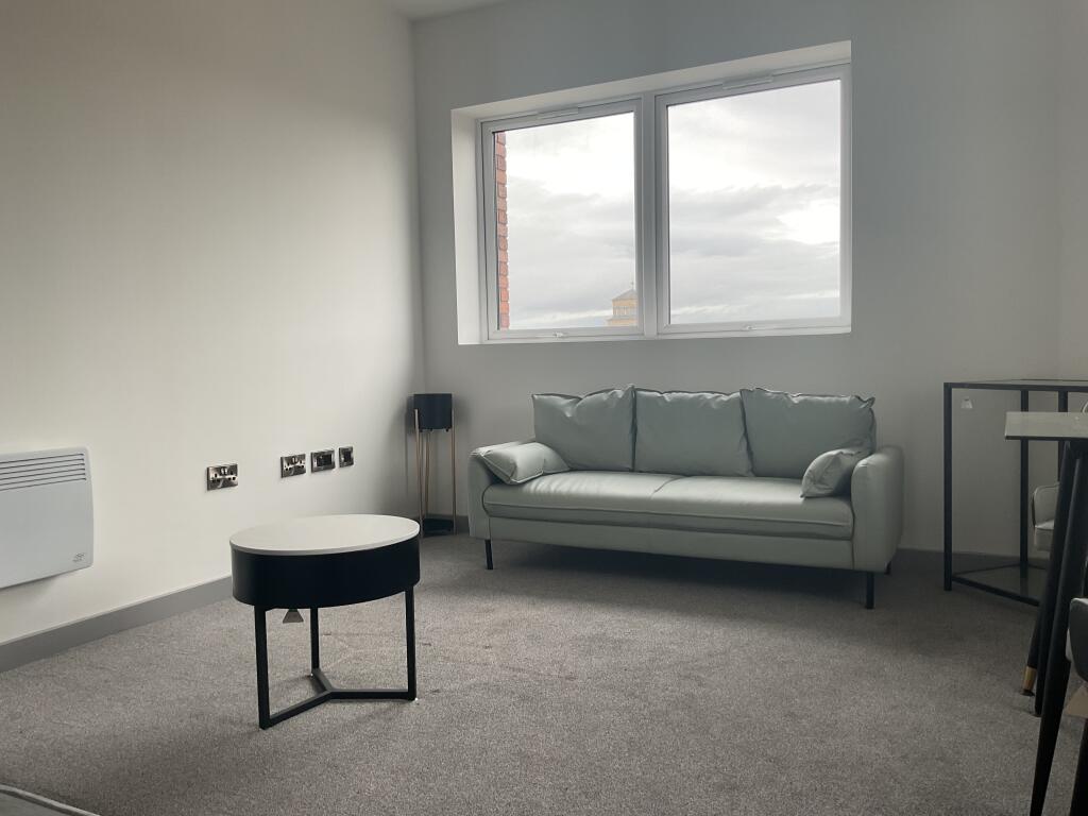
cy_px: 408
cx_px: 544
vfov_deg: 48.2
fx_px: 911
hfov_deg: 61.7
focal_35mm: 29
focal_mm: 3
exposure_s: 1/100
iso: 25
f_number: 1.8
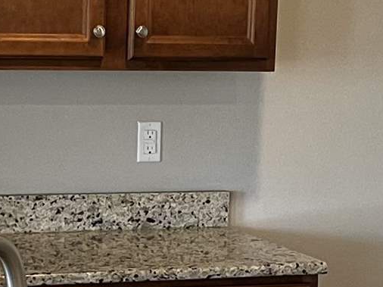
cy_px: 201
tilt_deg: -7.9
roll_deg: -1.4
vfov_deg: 9.4
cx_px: 136
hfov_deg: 12.5
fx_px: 1747
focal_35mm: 158
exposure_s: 1/60
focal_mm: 5.1
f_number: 1.6
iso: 80
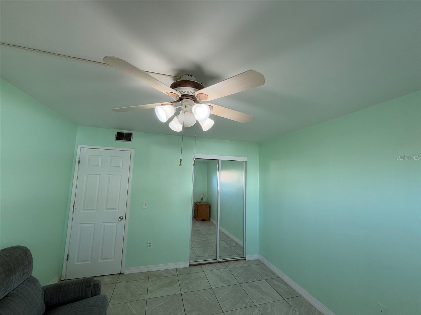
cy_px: 158
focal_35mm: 14
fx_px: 170
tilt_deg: +6.9
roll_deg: -1.4
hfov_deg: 102.1
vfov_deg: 85.7
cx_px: 210
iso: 100
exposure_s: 1/120
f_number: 2.2
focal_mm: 2.22
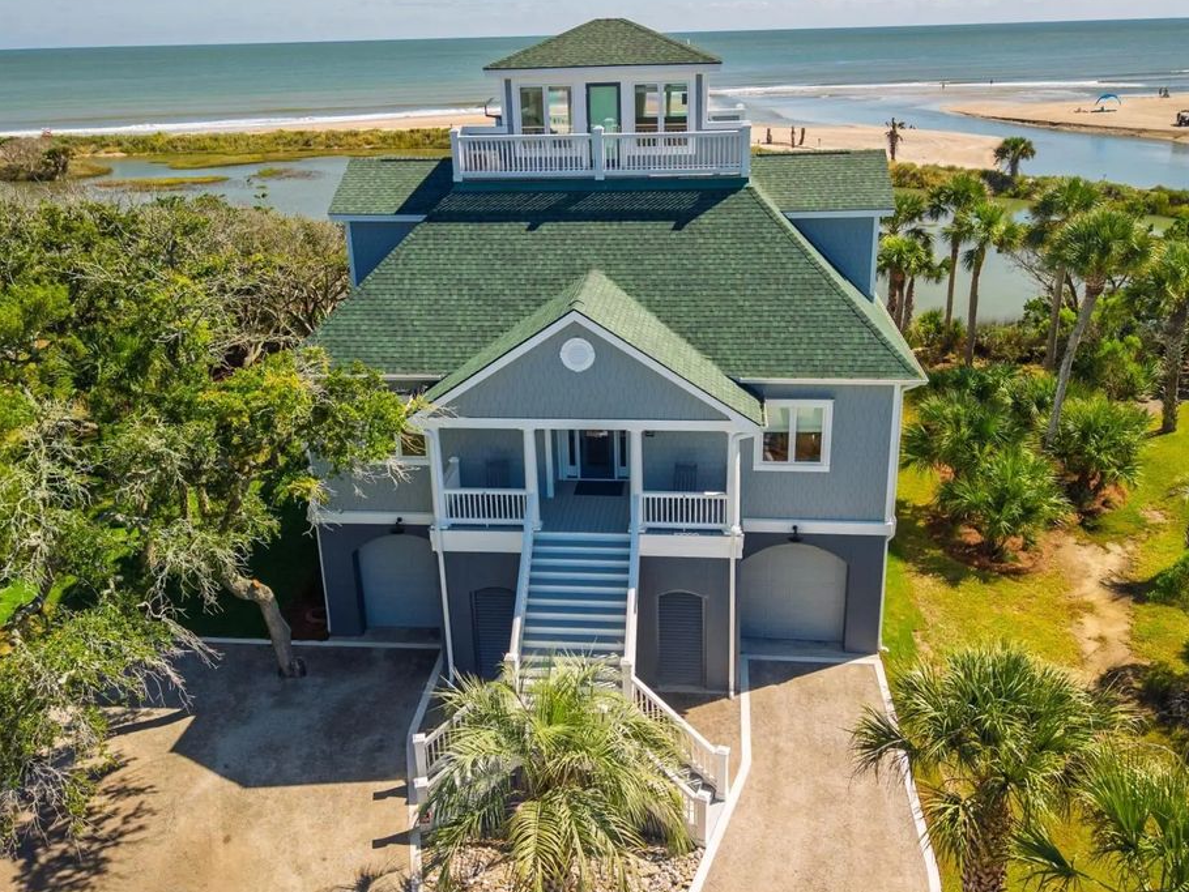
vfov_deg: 51.3
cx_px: 605
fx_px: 928
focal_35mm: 27
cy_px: 421
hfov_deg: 65.3
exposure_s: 1/100
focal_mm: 8.67
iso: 100
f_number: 1.8
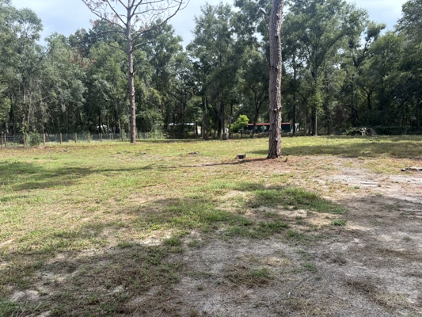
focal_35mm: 26
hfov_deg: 67.3
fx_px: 317
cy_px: 158
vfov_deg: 53.1
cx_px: 211
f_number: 1.6
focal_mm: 5.96
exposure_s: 1/1092
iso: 50
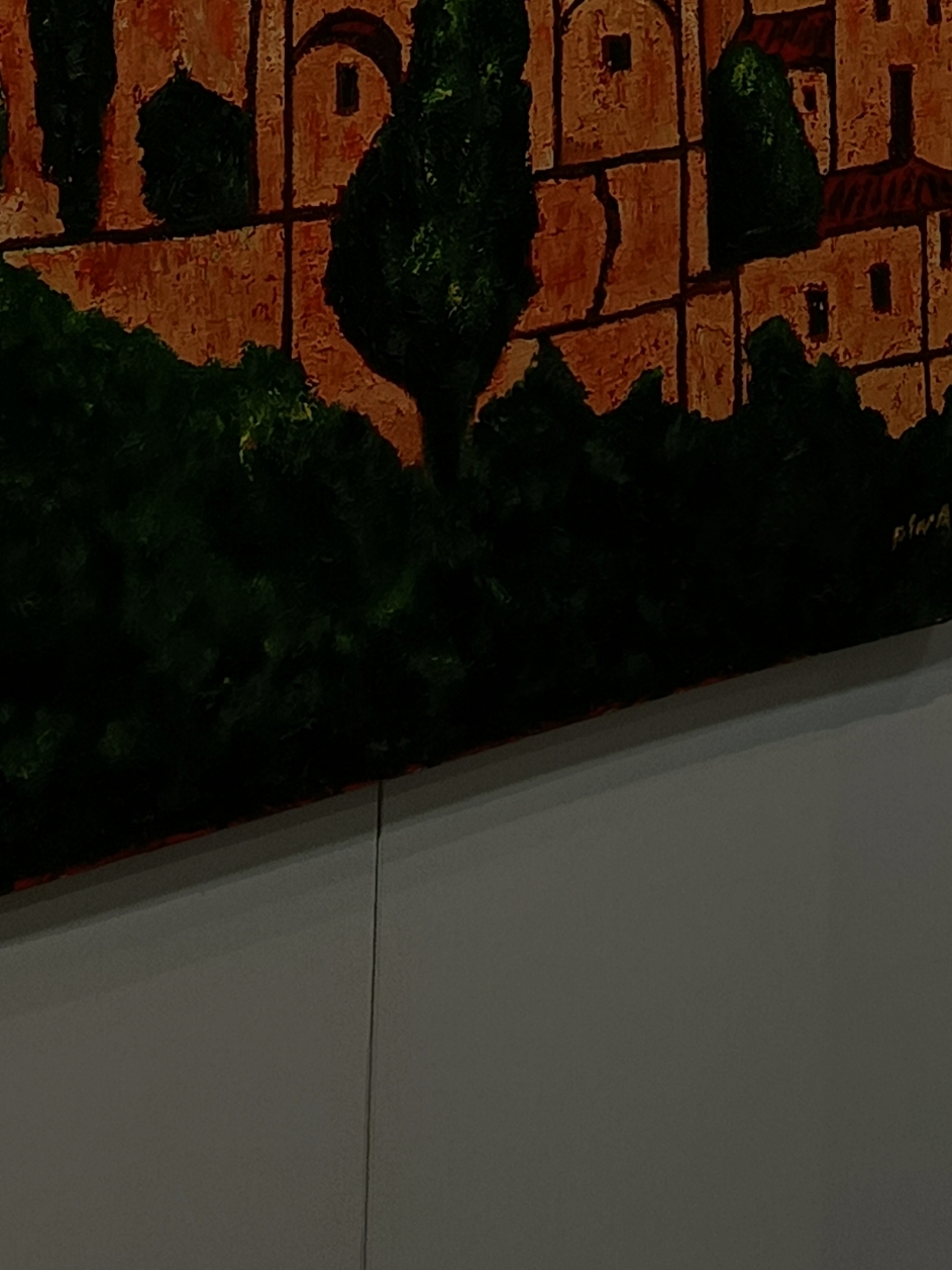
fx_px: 3226
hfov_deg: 16.6
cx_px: 789
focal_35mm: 88
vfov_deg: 20.6
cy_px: -313
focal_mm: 5.24
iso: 116
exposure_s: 1/100
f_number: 1.7
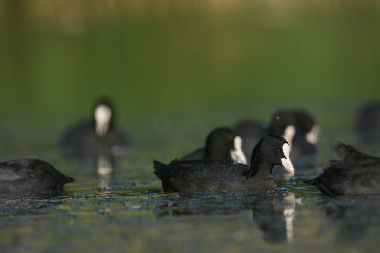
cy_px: 130
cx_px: 222
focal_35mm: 966
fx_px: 10192
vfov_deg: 1.4
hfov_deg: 2.1
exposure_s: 1/640
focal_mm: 800
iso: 400
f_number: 9
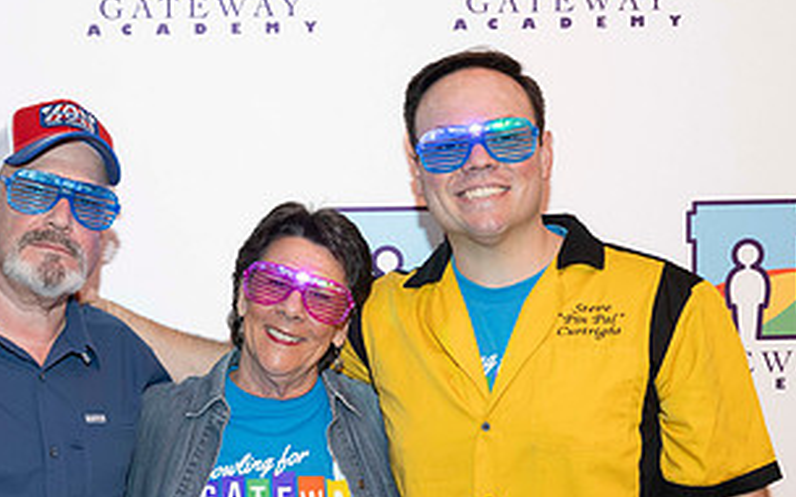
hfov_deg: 30.0
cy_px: 404
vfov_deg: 18.9
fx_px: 1475
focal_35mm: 68
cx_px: 264
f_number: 5.6
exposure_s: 1/50
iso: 800
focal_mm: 35
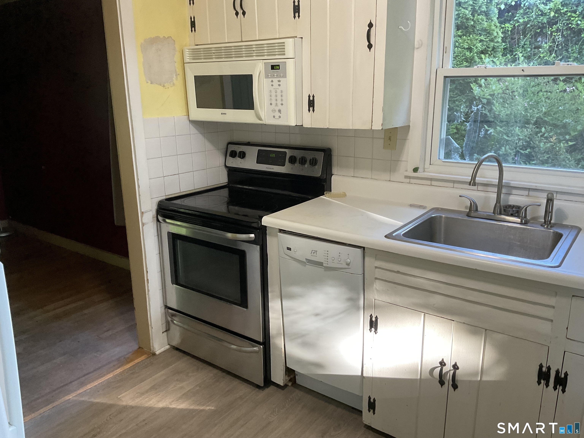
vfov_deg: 48.2
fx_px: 489
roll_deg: -0.9
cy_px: 219
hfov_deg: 61.7
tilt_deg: -16.4
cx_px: 292
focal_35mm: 29
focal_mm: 3
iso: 100
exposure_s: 1/60
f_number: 1.8
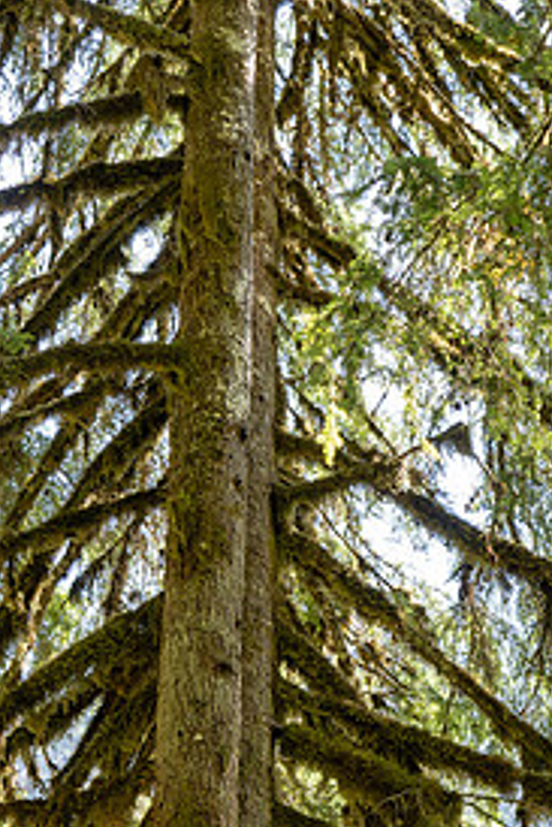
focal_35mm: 123
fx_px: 2825
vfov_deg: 16.5
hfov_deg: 11.2
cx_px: 226
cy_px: 658
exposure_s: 1/320
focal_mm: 50
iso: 1250
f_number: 5.6
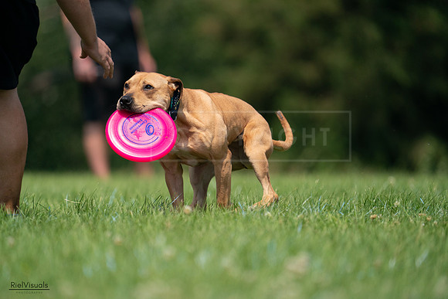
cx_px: 224
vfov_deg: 2.3
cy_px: 150
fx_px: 7468
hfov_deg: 3.4
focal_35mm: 600
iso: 800
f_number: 6.3
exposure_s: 1/4000
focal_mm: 600
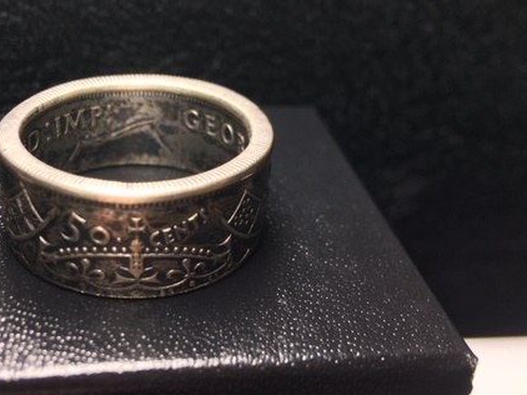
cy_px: 178
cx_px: 185
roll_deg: -1.1
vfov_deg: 32.8
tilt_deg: -33.2
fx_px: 669
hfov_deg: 42.5
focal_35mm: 44
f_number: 2.2
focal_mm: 4.15
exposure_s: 1/60
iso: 32
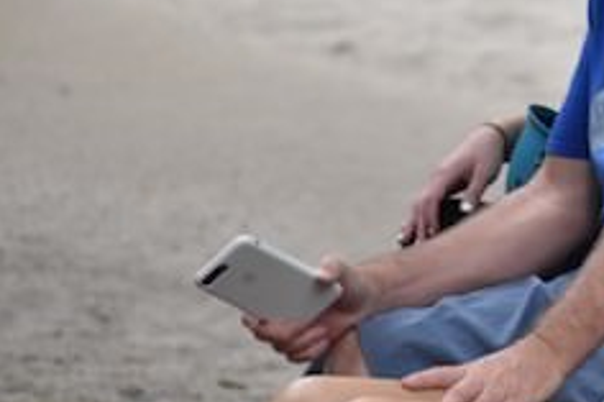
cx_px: 811
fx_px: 12614
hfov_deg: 2.7
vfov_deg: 1.8
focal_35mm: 752
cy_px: 33
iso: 1800
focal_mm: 185
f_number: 6.3
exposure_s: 1/1000
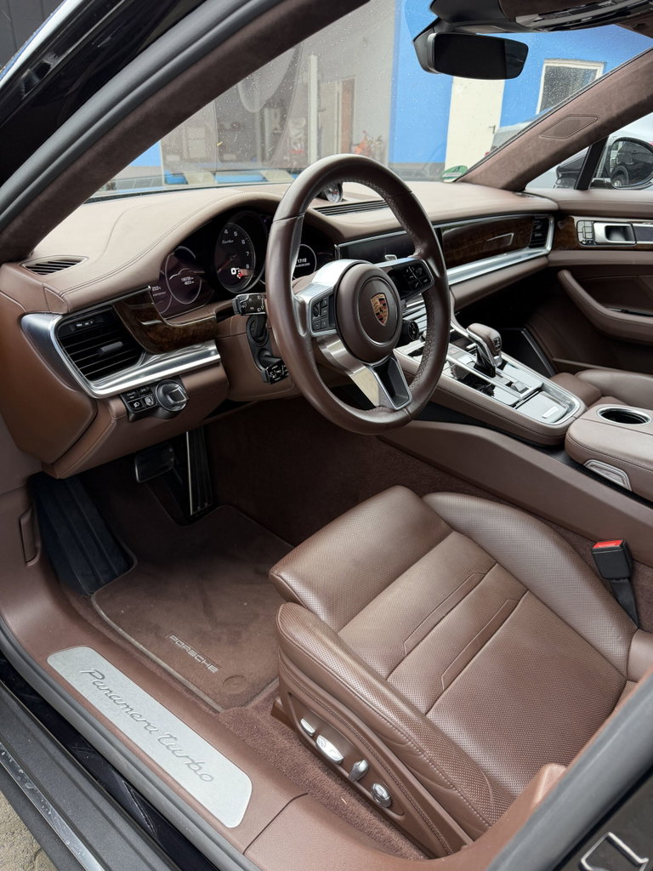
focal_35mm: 24
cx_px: 326
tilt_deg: -27.0
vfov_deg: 71.6
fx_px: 604
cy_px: 436
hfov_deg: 56.8
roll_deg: -1.4
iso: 100
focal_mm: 6.76
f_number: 1.78
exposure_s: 1/138
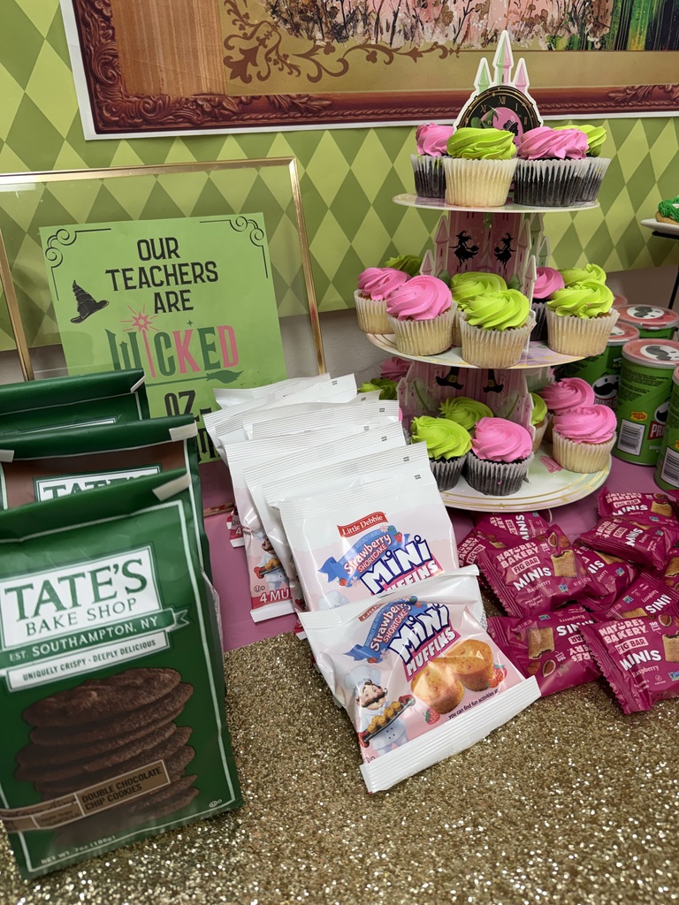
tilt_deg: -29.4
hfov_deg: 56.8
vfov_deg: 71.6
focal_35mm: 24
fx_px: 628
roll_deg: +2.0
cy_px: 452
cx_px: 340
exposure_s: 1/120
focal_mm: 6.76
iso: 100
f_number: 1.78
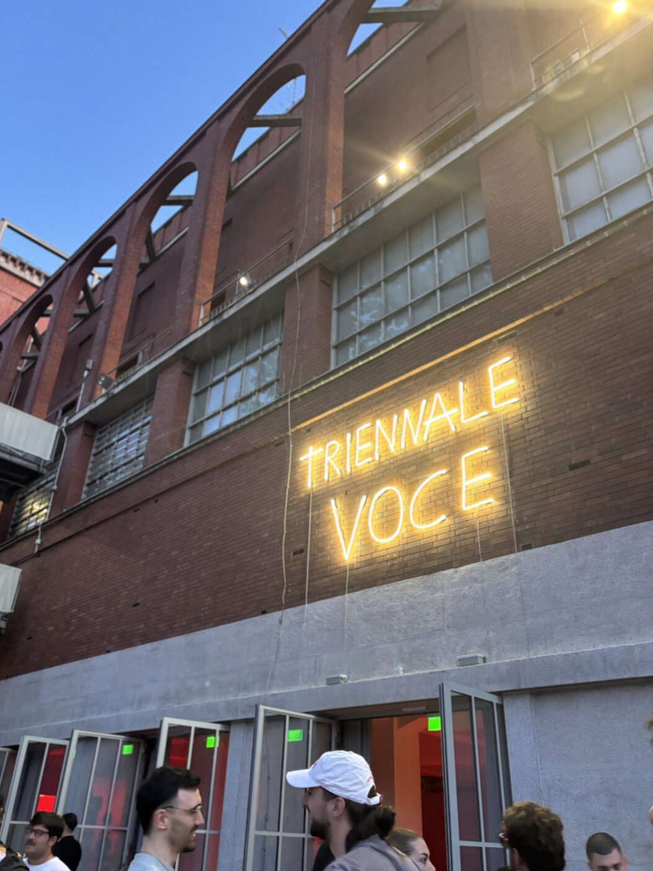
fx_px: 704
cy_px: 426
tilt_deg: +30.6
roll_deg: -3.8
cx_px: 308
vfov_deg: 63.4
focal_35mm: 28
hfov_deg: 49.7
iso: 500
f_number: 1.6
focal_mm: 5.96
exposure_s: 1/33
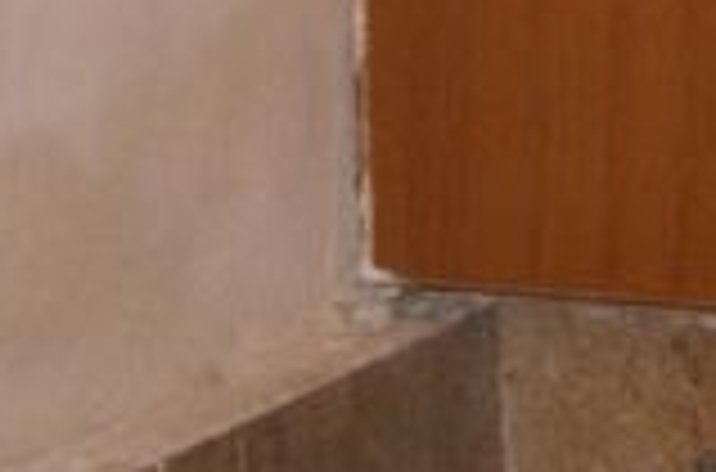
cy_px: -553
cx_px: 1022
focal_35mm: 227
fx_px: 4501
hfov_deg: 8.9
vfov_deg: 5.8
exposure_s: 1/60
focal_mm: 30
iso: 400
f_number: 4.5
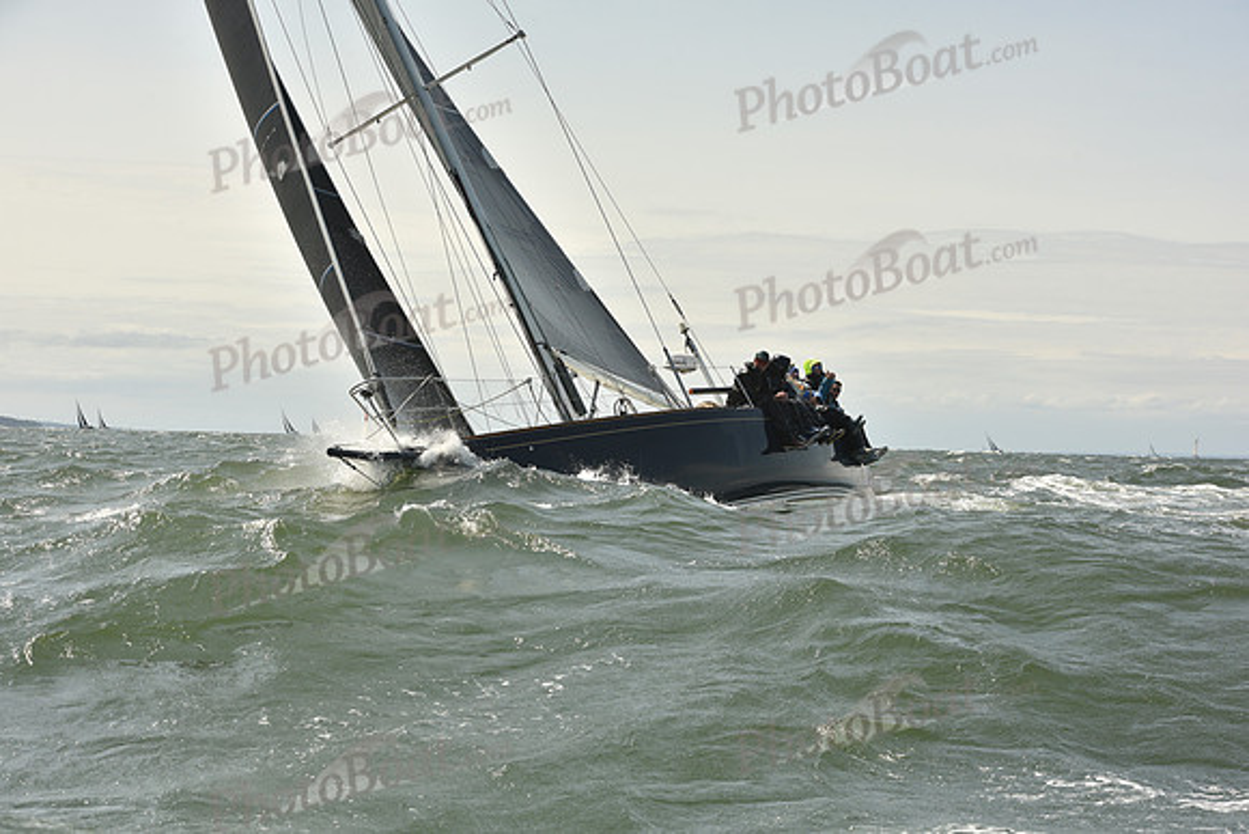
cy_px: 417
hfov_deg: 28.8
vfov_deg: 19.5
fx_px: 2429
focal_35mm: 70
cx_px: 624
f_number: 9
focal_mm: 70
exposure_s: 1/800
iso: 250
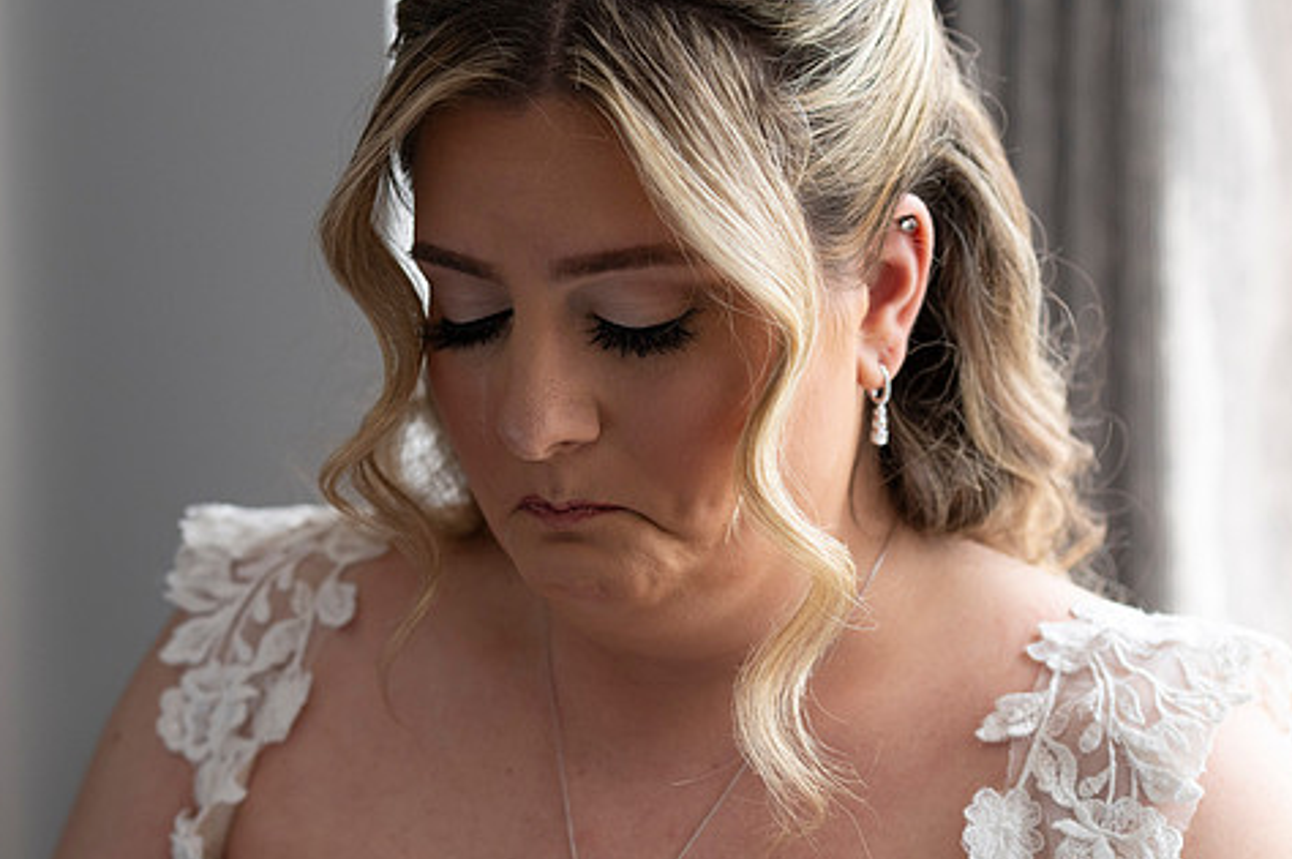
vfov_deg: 13.1
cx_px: 641
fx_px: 3729
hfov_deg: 19.7
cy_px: 447
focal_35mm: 104
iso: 1600
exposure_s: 1/640
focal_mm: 85
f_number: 4
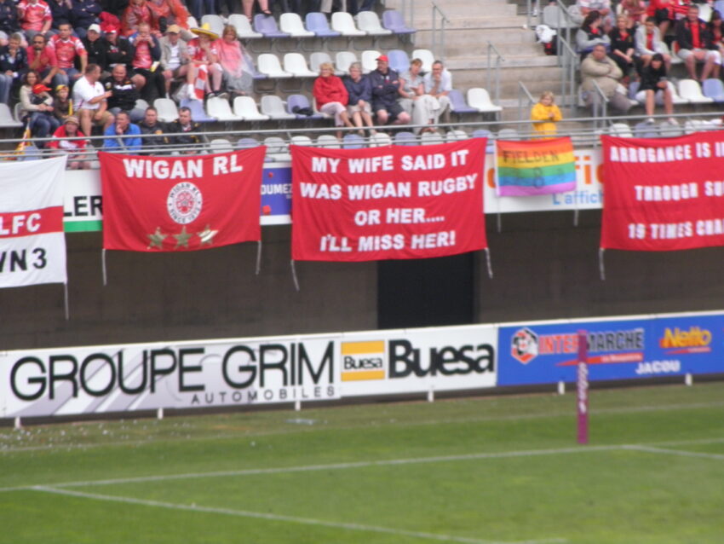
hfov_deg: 5.6
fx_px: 7448
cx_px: 362
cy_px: 272
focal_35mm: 356
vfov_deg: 4.2
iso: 200
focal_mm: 63.7
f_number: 5.4
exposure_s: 1/80
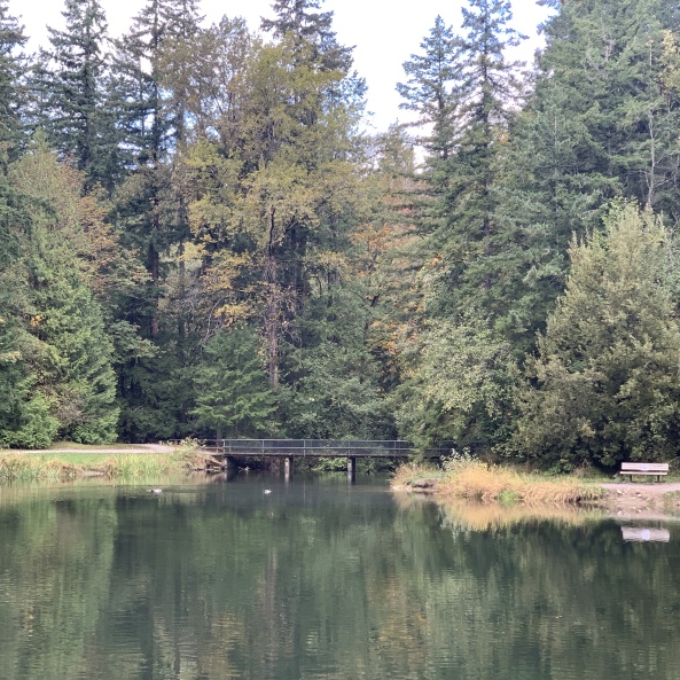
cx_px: 269
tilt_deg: +5.1
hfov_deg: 27.7
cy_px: 343
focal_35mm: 62
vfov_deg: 27.7
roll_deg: -0.4
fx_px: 1378
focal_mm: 6
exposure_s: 1/122
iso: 50
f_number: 2.4
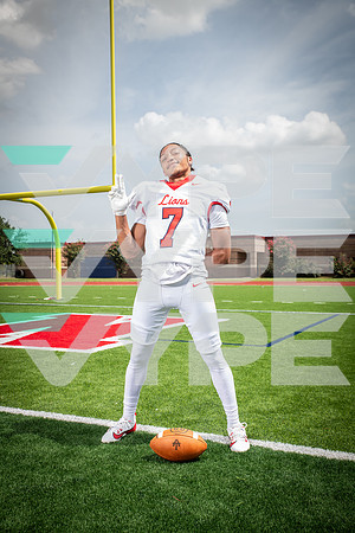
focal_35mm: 38
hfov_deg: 35.1
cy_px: 266
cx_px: 178
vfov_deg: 50.7
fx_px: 562
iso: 200
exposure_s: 1/500
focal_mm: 38
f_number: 7.1
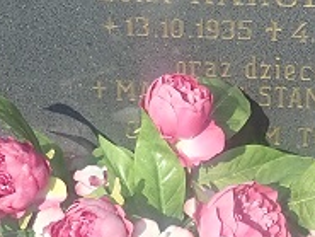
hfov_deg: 18.1
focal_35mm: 108
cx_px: 230
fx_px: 983
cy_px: 147
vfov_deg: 13.7
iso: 100
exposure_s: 1/2000
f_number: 2
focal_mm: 4.5
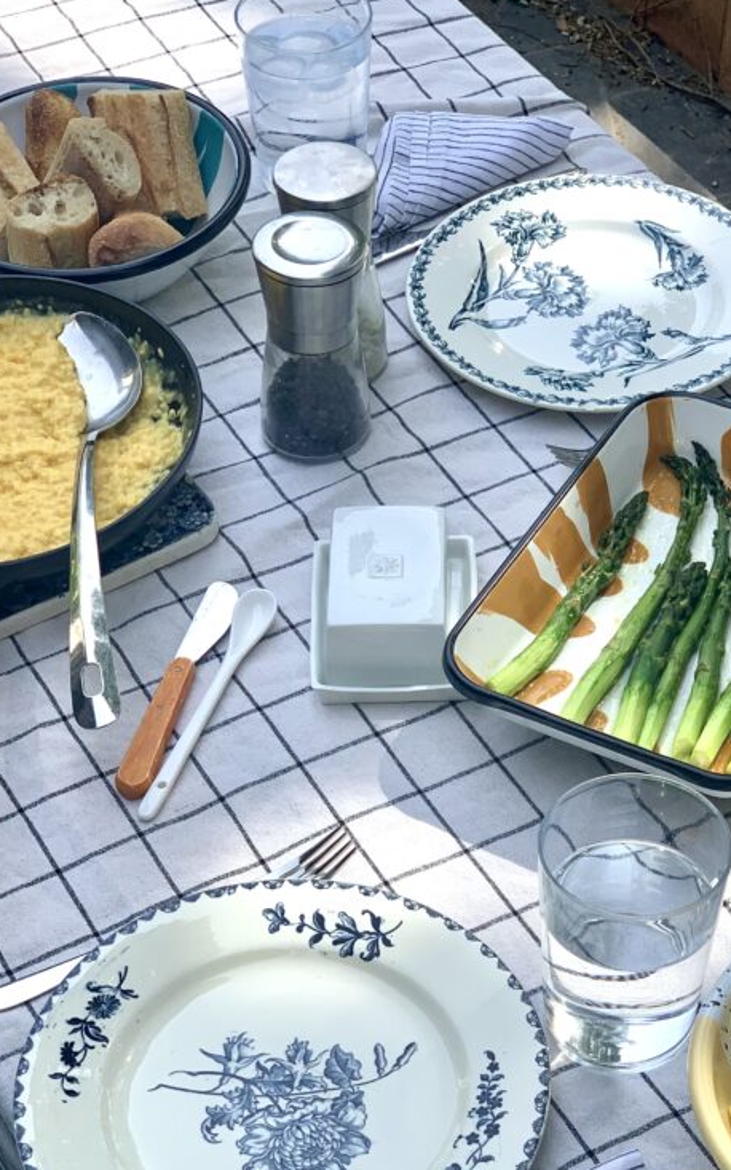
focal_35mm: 77
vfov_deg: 26.7
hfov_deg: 16.9
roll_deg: -2.0
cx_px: 516
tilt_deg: -44.0
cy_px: 749
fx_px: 2455
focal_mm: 6
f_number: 2.4
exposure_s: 1/452
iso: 16
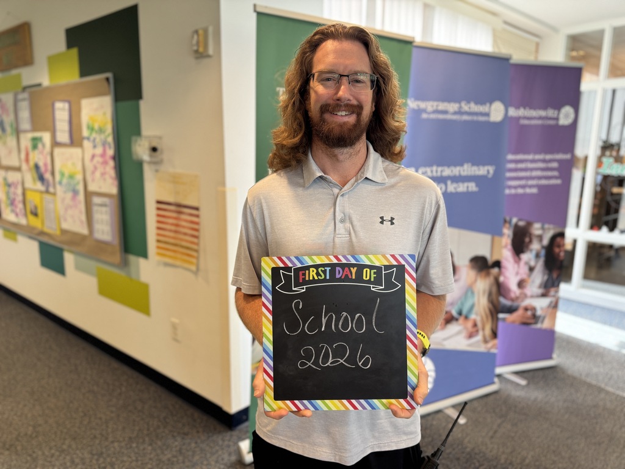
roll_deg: -1.0
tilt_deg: -10.5
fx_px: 433
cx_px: 312
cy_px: 234
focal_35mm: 24
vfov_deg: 56.8
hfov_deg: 71.6
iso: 200
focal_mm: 6.76
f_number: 1.78
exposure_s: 1/121
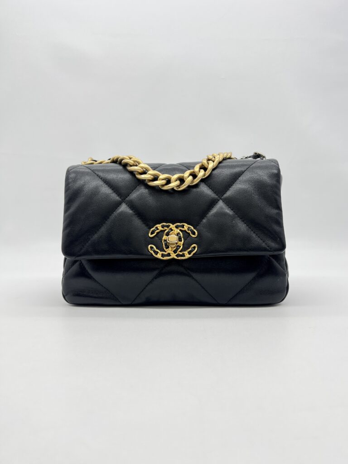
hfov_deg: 53.1
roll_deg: +0.3
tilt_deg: -3.0
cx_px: 174
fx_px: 349
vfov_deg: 67.3
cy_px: 232
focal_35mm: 26
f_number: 1.5
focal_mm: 5.7
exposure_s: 1/138
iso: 32
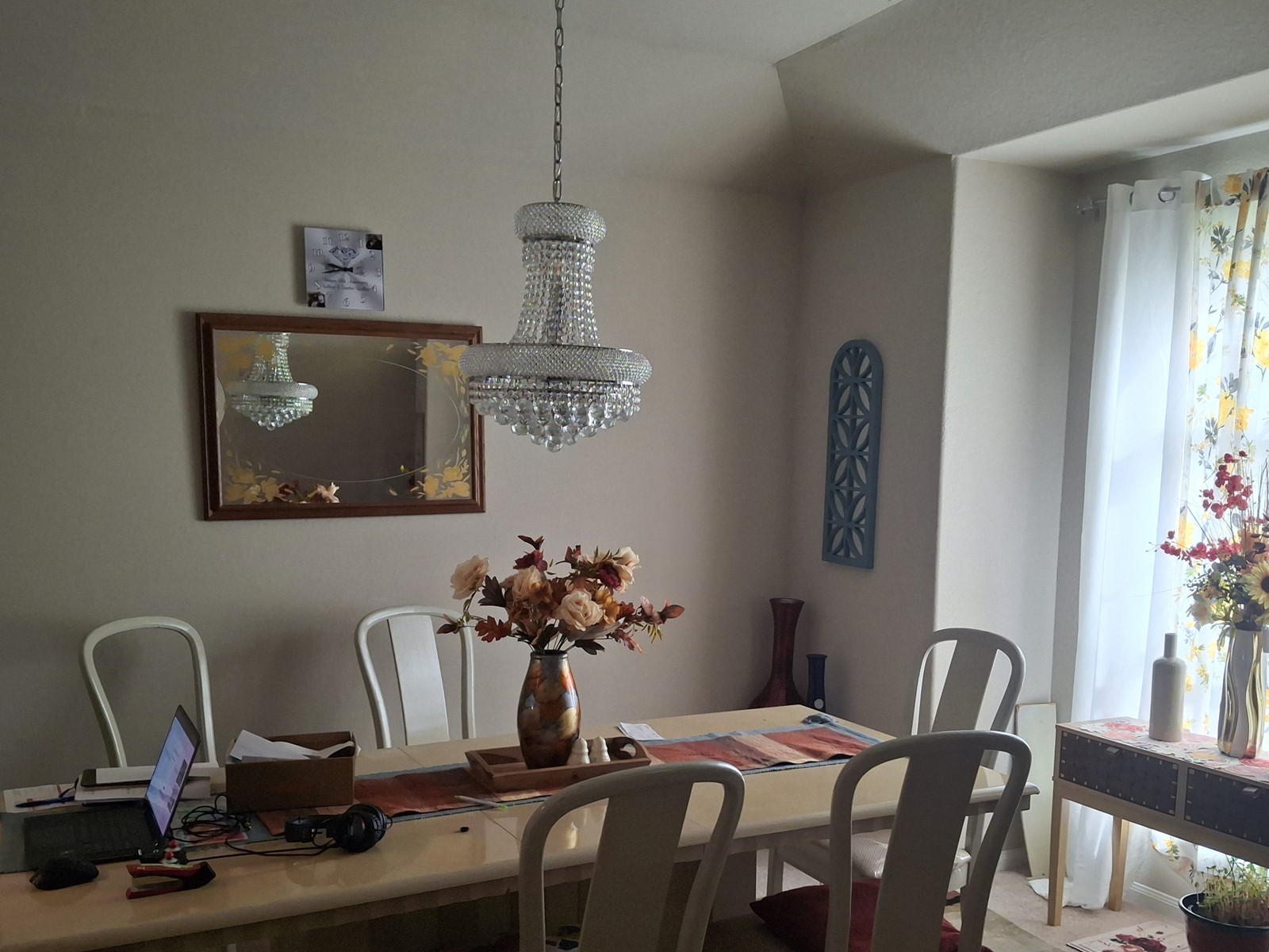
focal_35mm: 32
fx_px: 1173
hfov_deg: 56.8
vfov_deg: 44.0
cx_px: 673
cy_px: 554
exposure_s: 1/120
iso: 160
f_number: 1.8
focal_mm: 4.69
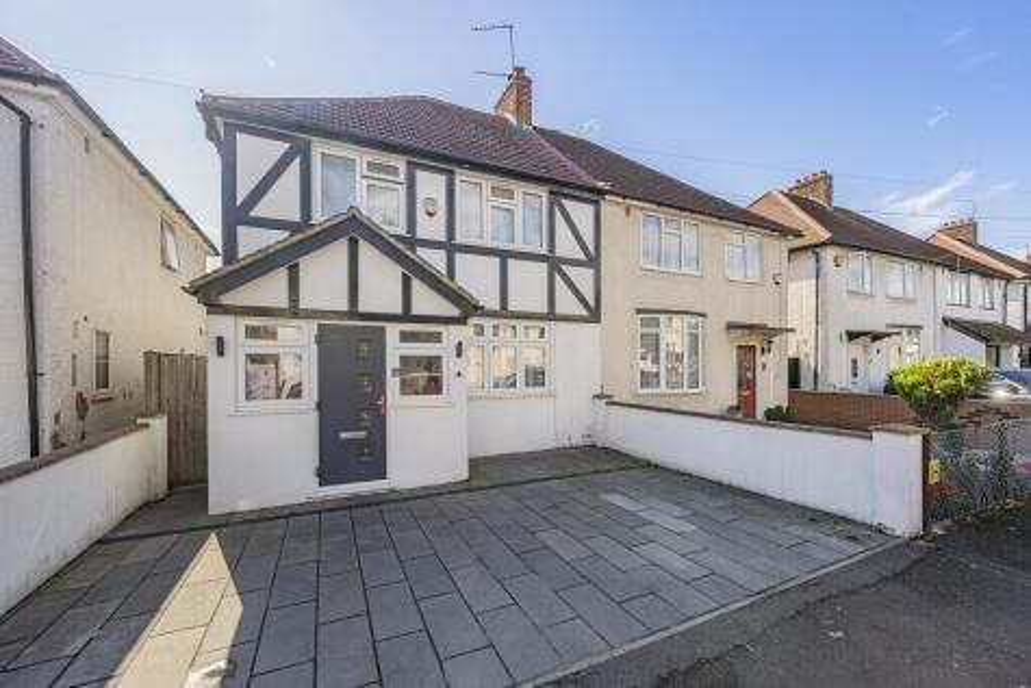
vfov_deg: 85.5
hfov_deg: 108.3
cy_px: 344
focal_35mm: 13
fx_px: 372
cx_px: 516
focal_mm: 13
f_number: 9
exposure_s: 1/320
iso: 320
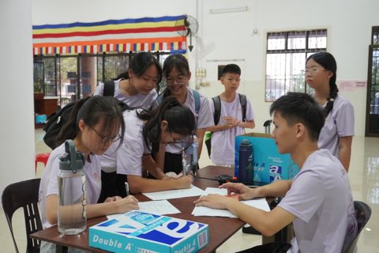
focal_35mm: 40
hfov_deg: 47.9
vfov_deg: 33.0
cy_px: 126
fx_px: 426
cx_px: 190
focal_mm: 27
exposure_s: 1/160
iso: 1250
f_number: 4.5
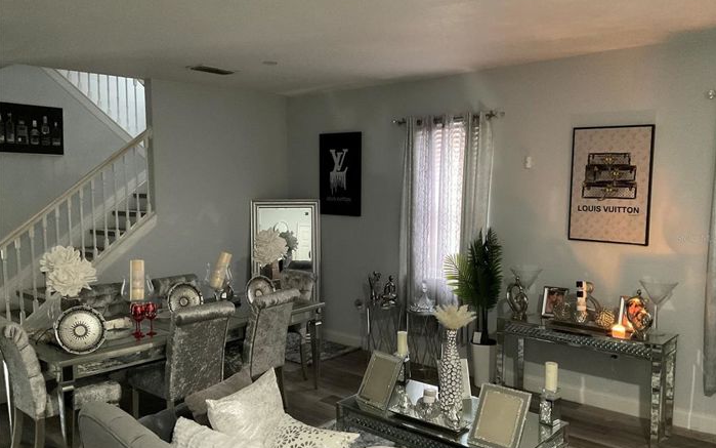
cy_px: 238
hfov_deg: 61.2
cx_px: 358
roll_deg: +0.3
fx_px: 605
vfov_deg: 40.6
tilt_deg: -4.8
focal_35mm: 31
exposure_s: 1/30
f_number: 1.8
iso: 400
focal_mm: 3
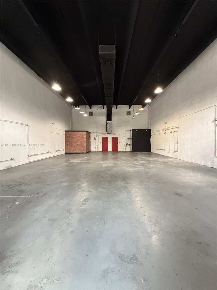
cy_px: 145
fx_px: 117
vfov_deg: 102.1
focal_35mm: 14
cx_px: 108
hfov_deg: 85.7
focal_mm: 2.22
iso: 800
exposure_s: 1/60
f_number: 2.2
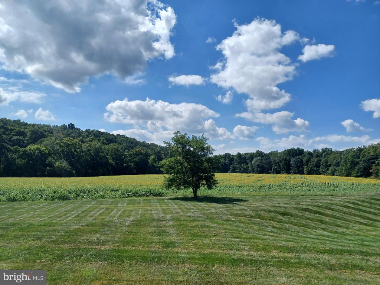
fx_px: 274
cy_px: 142
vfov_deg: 54.9
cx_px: 190
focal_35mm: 25
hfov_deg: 69.4
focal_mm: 4.6
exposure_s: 1/838
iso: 32
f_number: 1.8
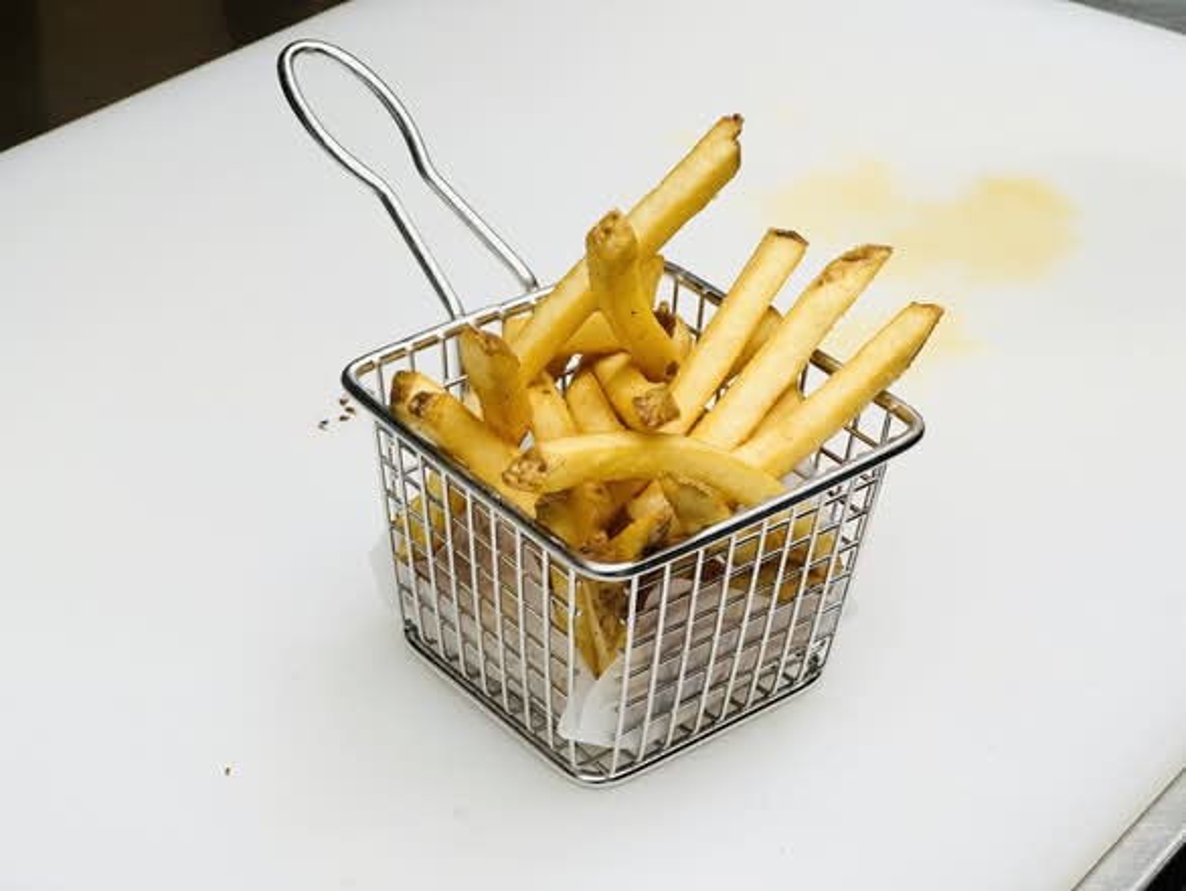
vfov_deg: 19.2
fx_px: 2639
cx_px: 593
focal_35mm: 77
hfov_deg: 25.3
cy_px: 446
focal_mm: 9
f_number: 2.8
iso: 100
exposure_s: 1/120
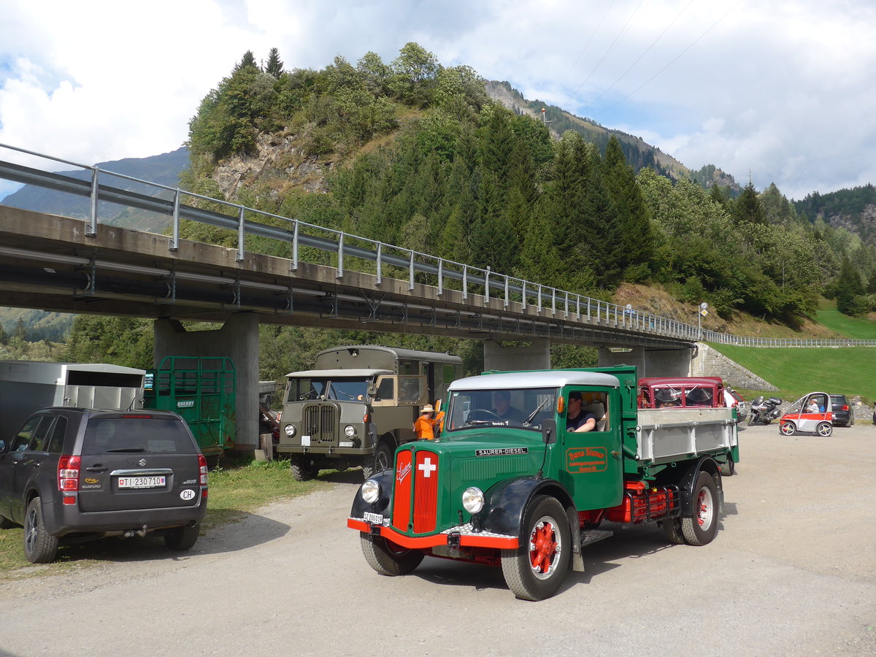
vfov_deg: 48.2
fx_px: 734
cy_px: 328
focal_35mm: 29
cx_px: 438
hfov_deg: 61.7
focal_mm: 6
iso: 80
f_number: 2.8
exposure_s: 1/1000
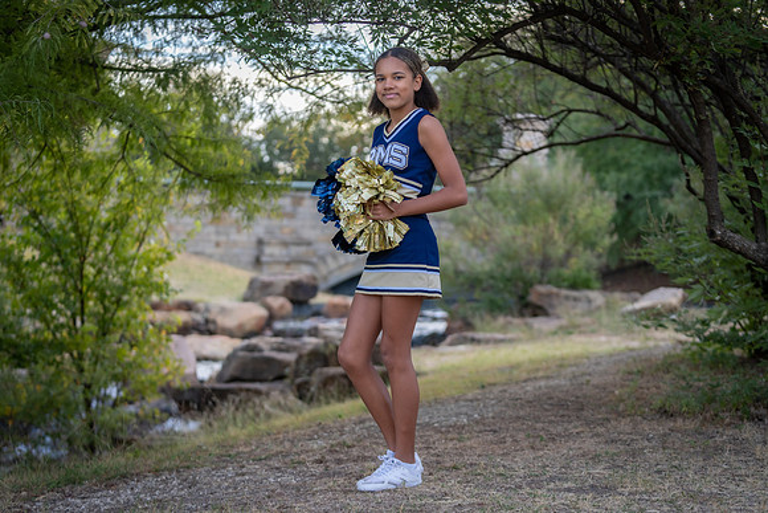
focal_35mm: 70
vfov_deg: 19.5
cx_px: 384
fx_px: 1494
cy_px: 256
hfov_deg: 28.8
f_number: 2.8
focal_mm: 70
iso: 160
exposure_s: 1/320
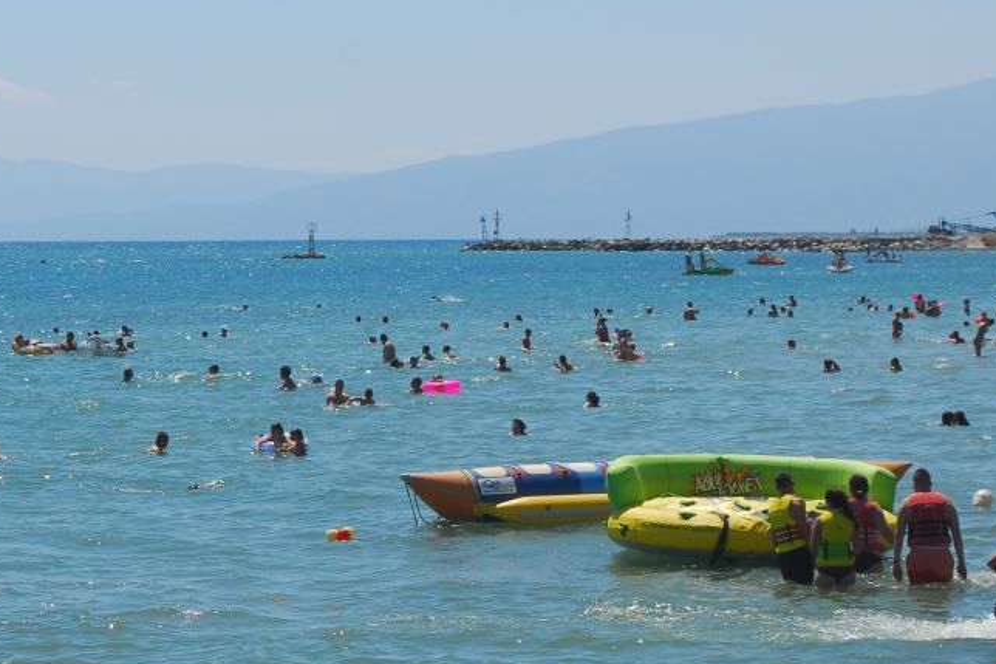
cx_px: 51
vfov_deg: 9.6
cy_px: 199
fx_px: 3955
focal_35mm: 143
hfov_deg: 14.2
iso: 100
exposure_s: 1/400
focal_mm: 48
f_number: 8
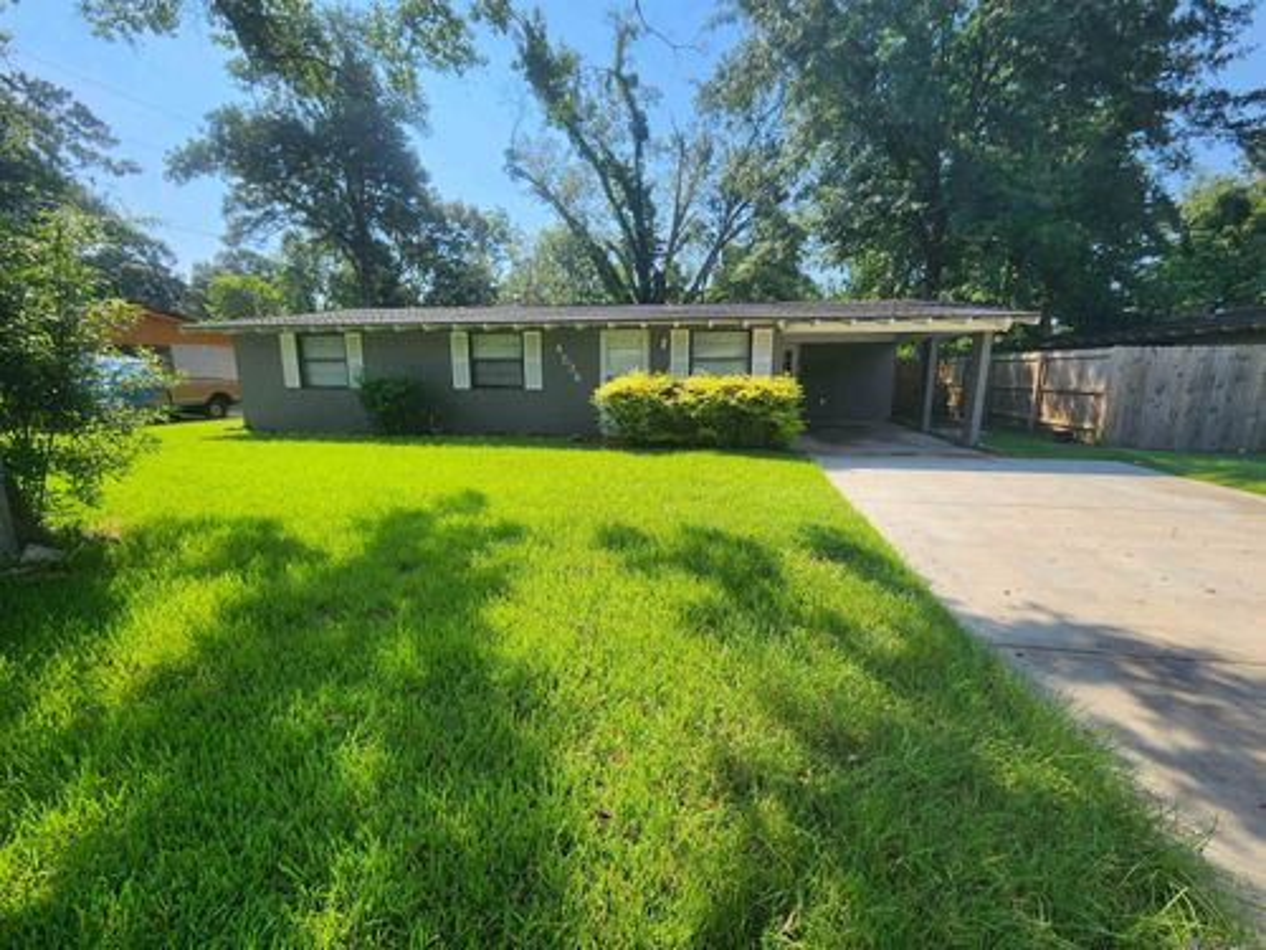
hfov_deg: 106.2
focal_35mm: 13
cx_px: 633
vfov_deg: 89.9
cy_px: 475
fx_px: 475
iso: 50
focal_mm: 2.2
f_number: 2.2
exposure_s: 1/1290
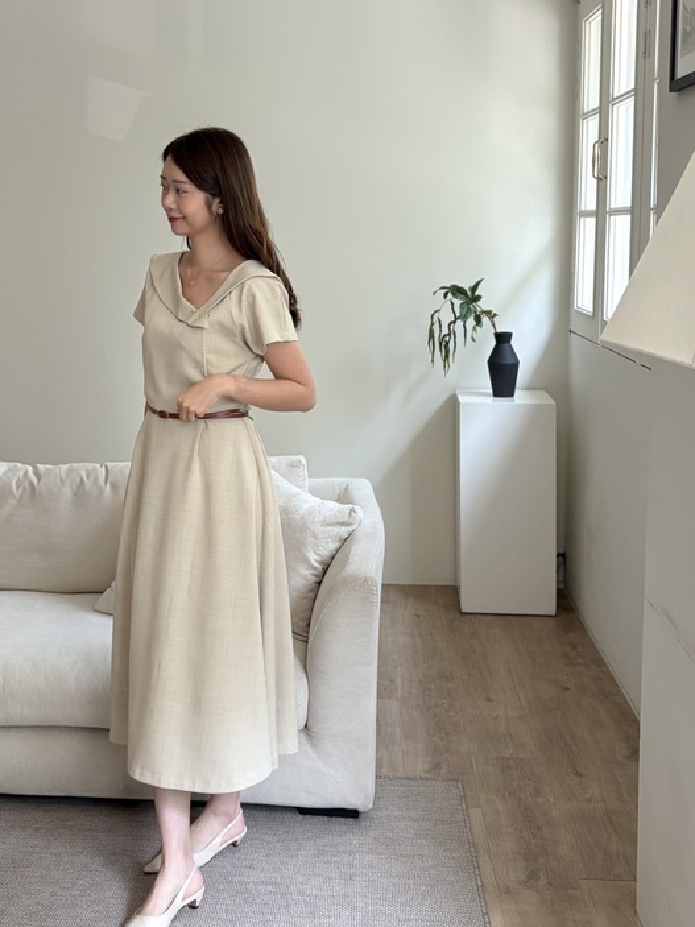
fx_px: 991
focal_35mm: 37
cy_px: 356
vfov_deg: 49.7
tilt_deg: -5.6
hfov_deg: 38.4
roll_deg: -0.7
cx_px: 261
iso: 80
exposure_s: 1/122
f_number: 1.6
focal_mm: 5.96
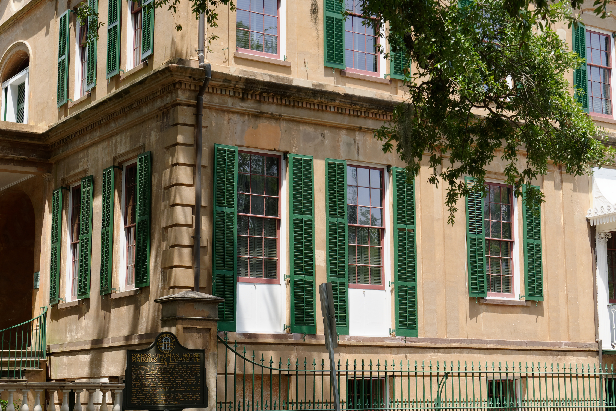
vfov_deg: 19.7
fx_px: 1181
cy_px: 174
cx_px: 356
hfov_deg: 29.2
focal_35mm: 69
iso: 100
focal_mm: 40
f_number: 7.1
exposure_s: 1/160
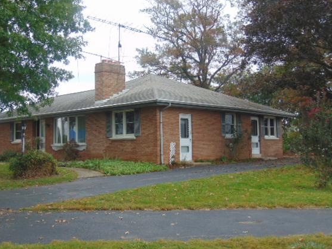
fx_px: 431
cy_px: 114
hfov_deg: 42.0
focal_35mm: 45
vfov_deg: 32.2
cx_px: 143
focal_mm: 6.9
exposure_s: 1/320
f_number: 3.3
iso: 80
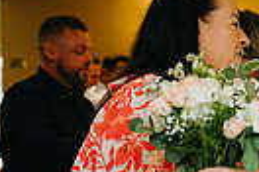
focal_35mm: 123
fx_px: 885
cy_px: 243
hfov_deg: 16.1
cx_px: 296
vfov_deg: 10.8
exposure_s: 1/160
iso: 1250
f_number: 2.8
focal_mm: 28
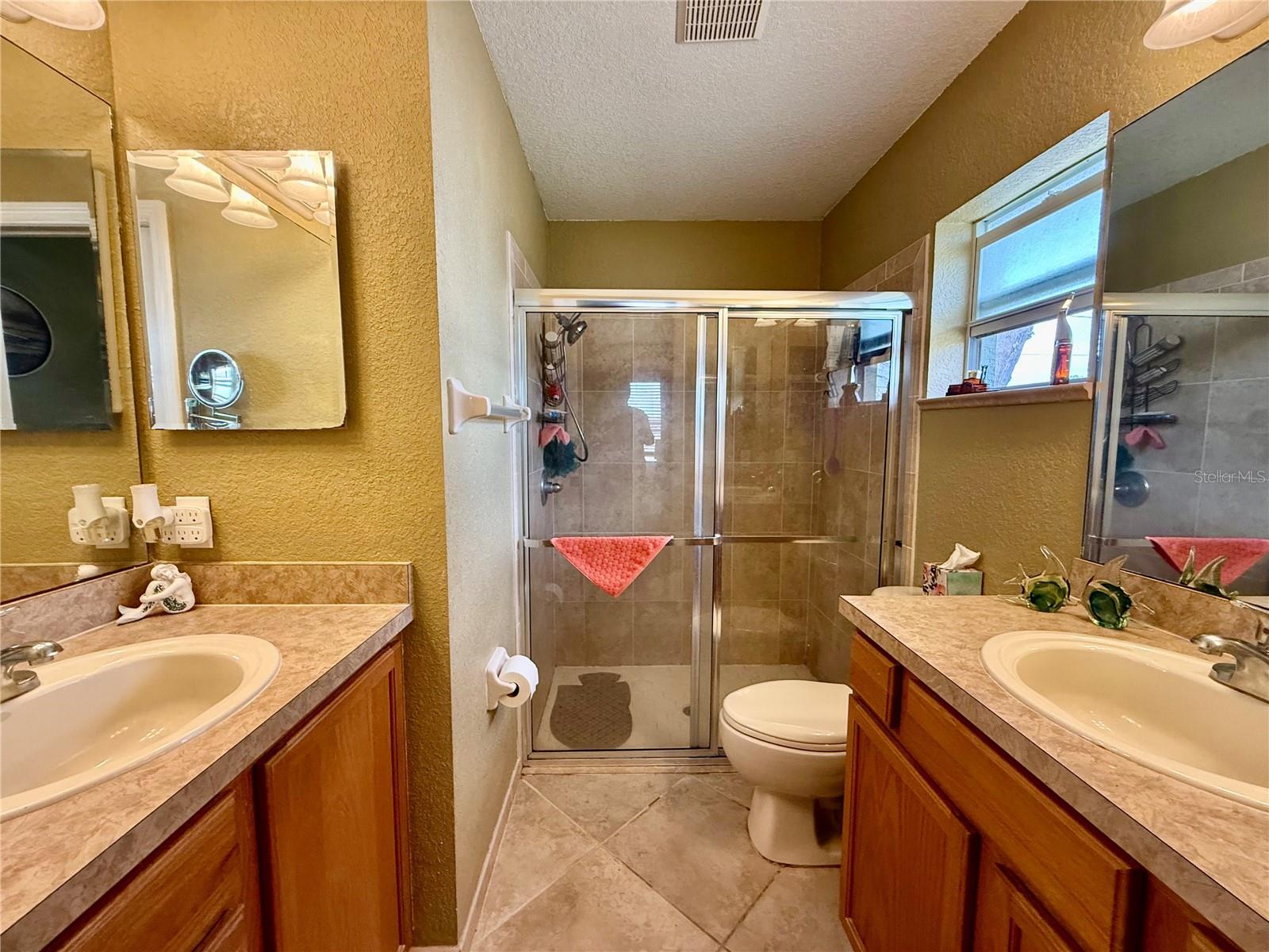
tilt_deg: -5.2
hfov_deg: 102.1
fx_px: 513
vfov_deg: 85.7
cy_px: 476
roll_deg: +0.3
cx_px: 634
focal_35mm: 14
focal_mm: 2.22
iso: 250
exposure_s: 1/99
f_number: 2.2
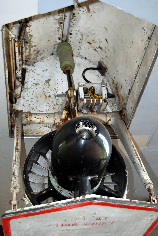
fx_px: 345
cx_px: 79
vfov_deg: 37.8
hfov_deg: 25.8
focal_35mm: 52
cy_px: 118
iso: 200
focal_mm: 35
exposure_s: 1/60
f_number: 4.8
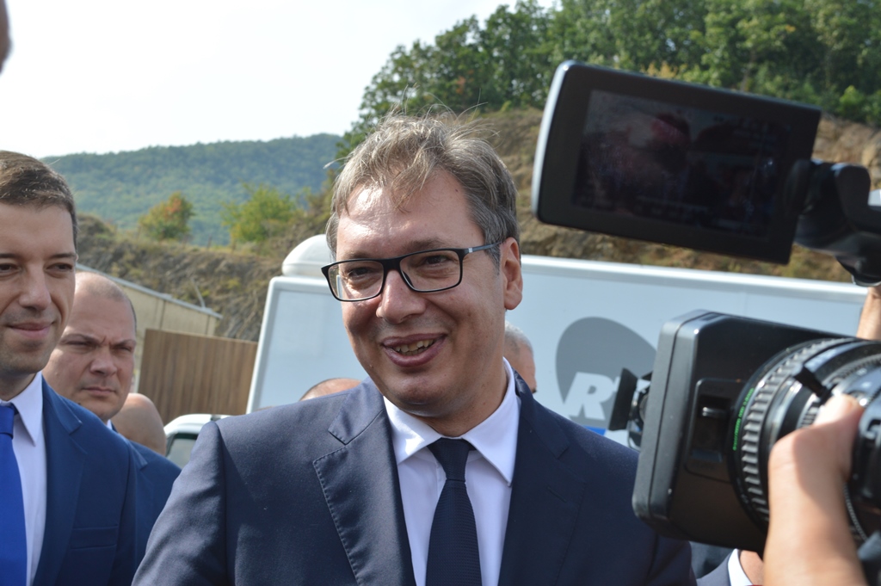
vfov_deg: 25.0
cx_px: 440
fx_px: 1320
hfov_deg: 36.9
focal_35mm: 54
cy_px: 293
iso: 200
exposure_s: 1/200
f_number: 10
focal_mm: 36
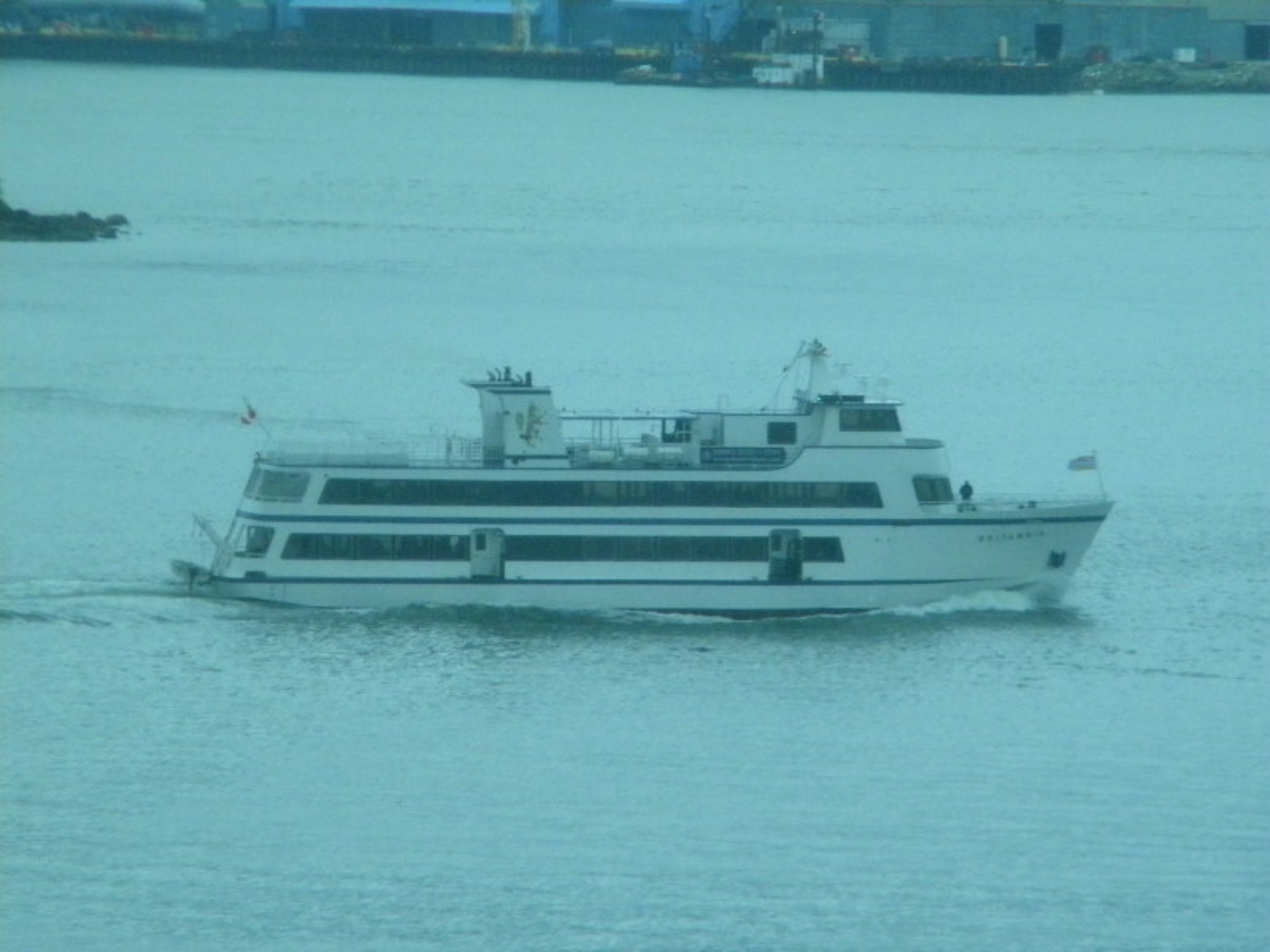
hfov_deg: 4.8
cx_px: 635
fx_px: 15189
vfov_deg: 3.6
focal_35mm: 414
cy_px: 476
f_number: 5.4
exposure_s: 1/273
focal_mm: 75
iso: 800
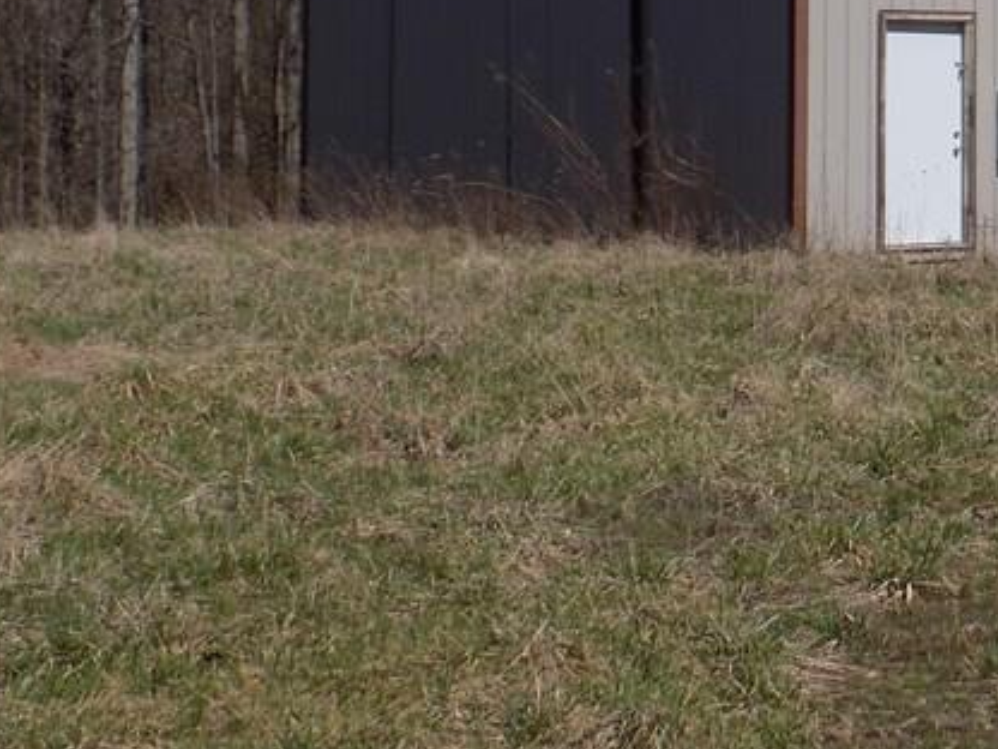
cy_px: 0
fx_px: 2624
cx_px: 1195
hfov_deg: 20.2
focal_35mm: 91
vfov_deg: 15.9
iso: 80
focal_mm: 6.6
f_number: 11.2
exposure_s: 1/160
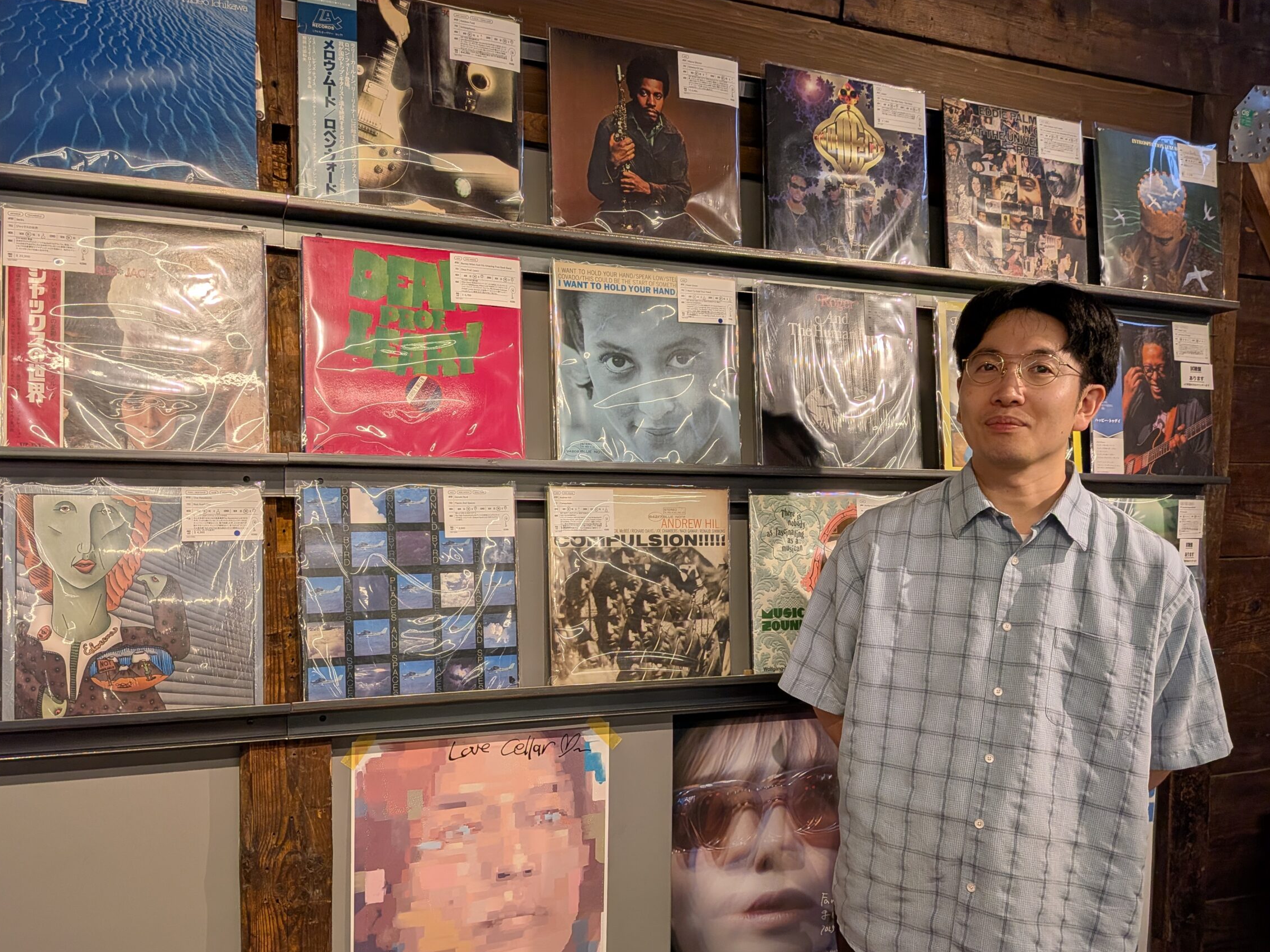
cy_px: 530
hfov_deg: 65.3
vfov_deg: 51.2
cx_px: 600
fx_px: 991
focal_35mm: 27
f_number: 1.7
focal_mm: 4.53
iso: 27
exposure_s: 1/616
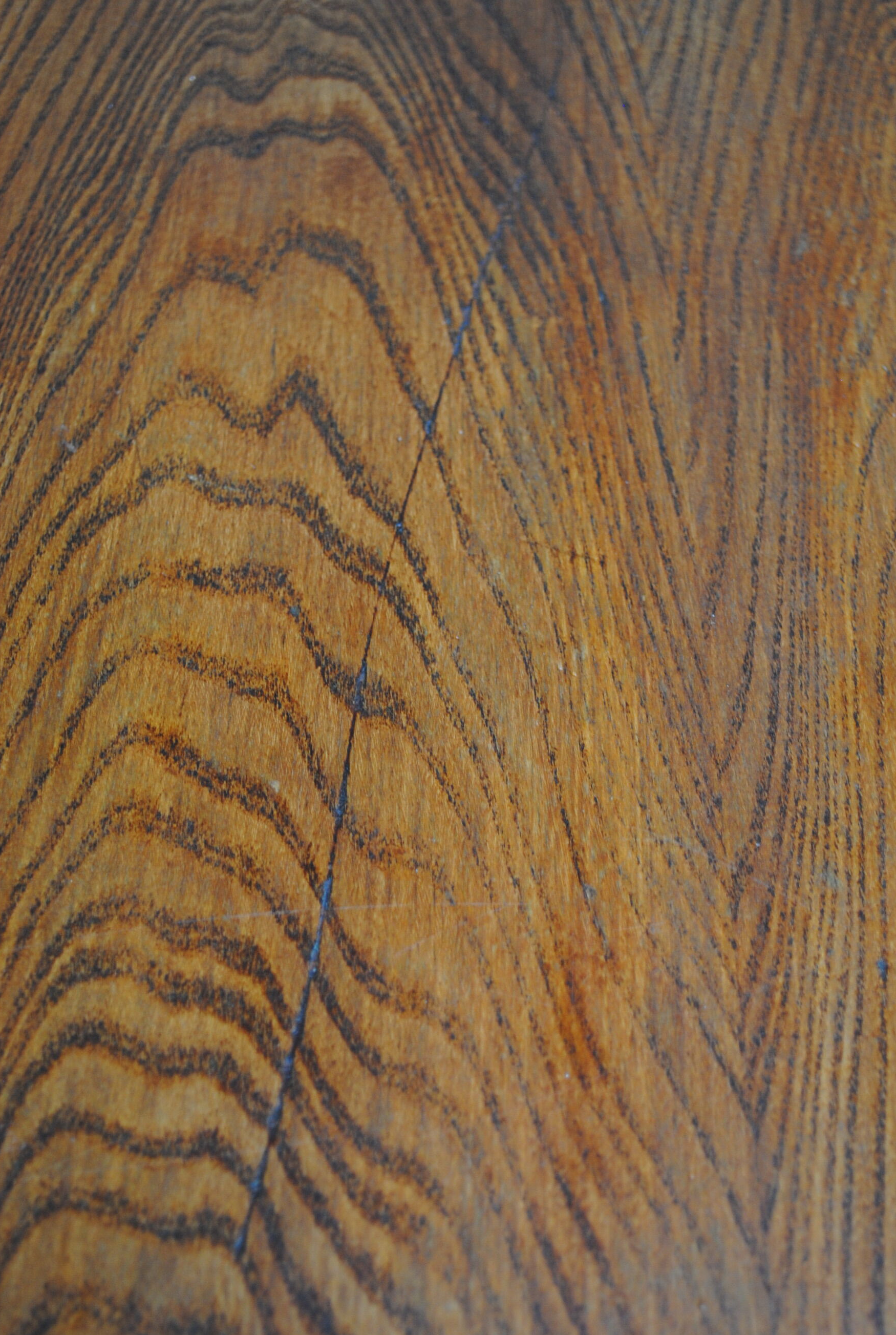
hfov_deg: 22.7
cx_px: 476
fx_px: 2229
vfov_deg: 33.3
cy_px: 734
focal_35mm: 60
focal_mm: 36
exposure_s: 1/30
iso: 220
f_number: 5
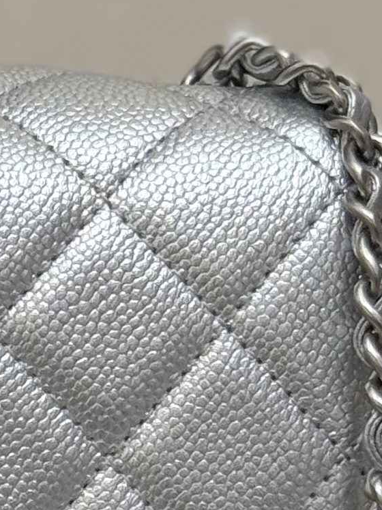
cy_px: 490
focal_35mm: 259
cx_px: -340
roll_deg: +0.5
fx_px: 3812
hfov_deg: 5.6
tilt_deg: -7.2
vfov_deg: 7.6
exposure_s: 1/646
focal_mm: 6.76
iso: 64
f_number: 1.78
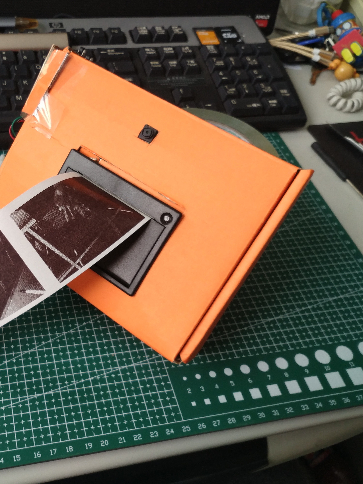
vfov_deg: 47.8
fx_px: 545
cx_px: 79
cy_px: 231
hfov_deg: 35.7
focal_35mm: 39
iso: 125
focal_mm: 4.73
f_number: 2.2
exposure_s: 1/33
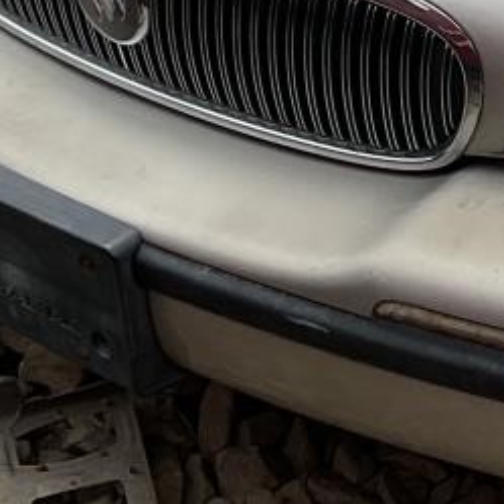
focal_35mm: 132
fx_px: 2174
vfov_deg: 12.5
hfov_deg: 12.3
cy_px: -269
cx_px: 858
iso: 16
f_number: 1.8
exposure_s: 1/2801
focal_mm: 3
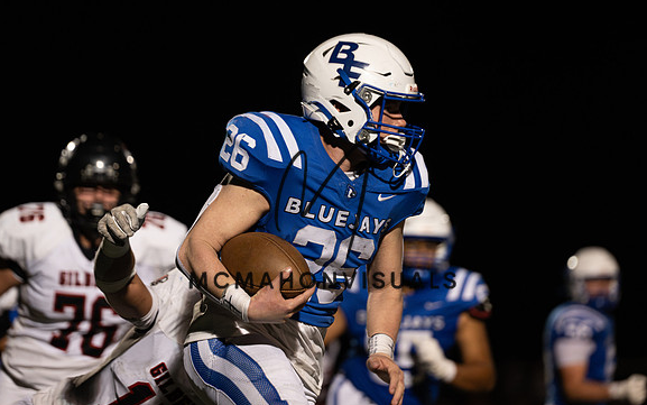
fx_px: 4445
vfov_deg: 5.2
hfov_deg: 8.3
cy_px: 263
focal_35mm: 252
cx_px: 248
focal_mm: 200
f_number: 3.2
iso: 2500
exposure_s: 1/1000
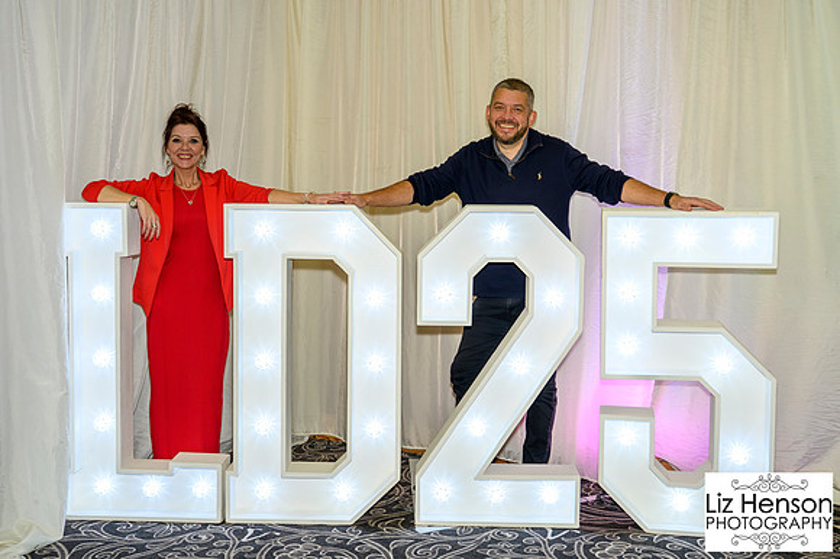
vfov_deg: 32.3
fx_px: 962
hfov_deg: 47.2
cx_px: 407
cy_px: 238
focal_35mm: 41
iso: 1250
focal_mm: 35
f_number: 4
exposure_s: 1/160
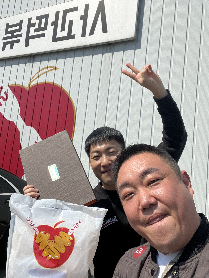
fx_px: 242
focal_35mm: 30
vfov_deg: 60.0
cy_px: 139
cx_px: 104
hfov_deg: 46.8
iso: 32
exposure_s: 1/1418
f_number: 2.2
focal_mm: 2.71
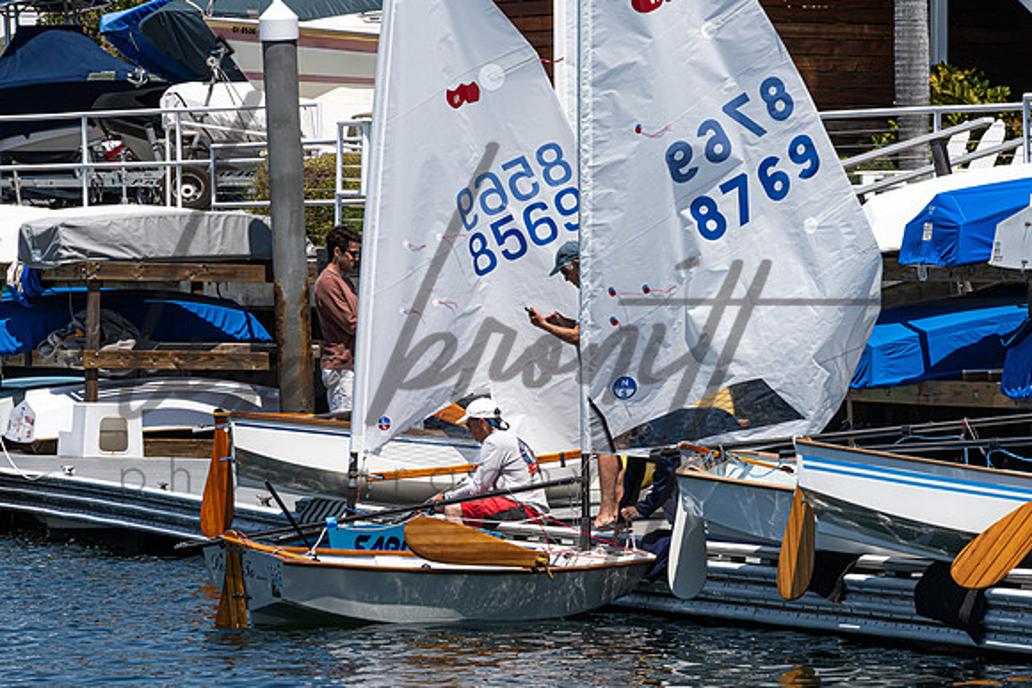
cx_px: 503
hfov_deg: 7.6
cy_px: 429
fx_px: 7753
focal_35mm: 270
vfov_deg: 5.1
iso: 250
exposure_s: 1/400
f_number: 18
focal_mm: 200
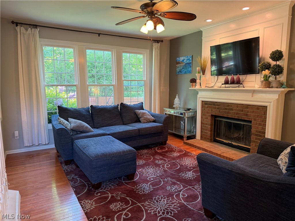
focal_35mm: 24
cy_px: 110
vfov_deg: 56.8
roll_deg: +0.9
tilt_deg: -8.3
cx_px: 148
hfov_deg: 71.6
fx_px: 205
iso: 200
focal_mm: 6.76
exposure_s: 1/60
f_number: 1.78
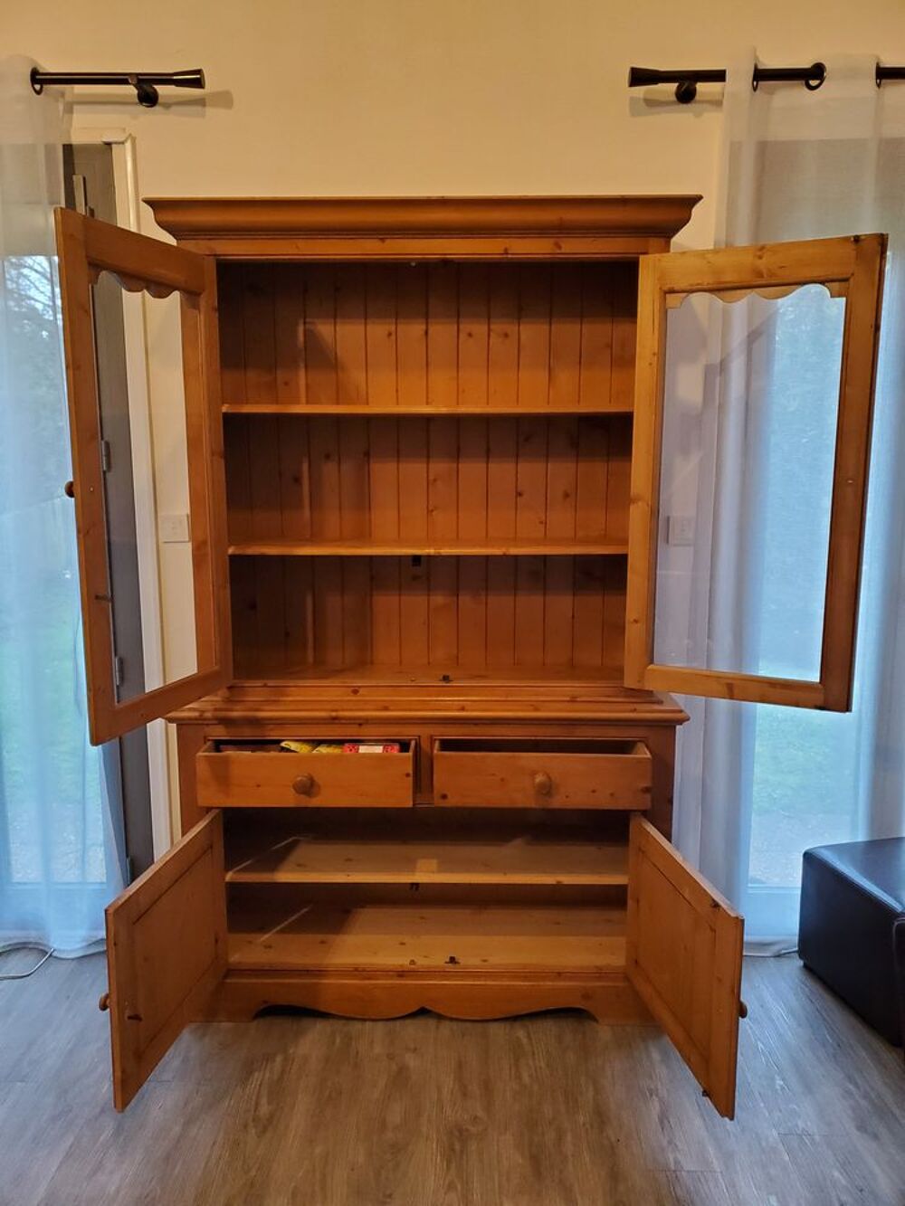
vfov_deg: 67.3
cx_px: 452
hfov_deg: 53.1
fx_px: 906
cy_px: 603
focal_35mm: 26
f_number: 1.5
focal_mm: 4.3
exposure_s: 1/50
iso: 400
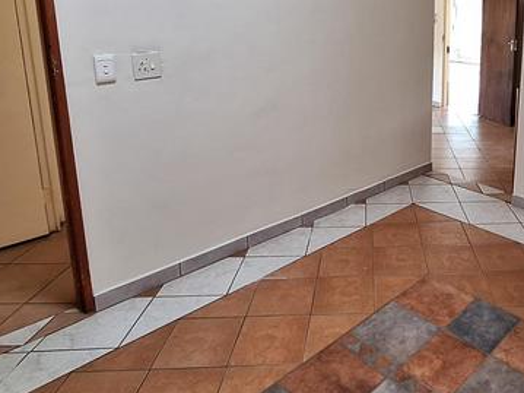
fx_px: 439
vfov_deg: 46.0
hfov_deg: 58.3
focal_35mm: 29
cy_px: 86
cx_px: 397
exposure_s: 1/50
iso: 160
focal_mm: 1.74
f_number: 2.2
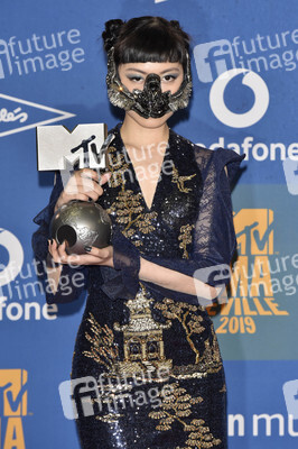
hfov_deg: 7.8
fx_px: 2177
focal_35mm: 175
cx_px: 149
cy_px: 224
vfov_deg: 11.8
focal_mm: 175
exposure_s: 1/250
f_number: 6.3
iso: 1600
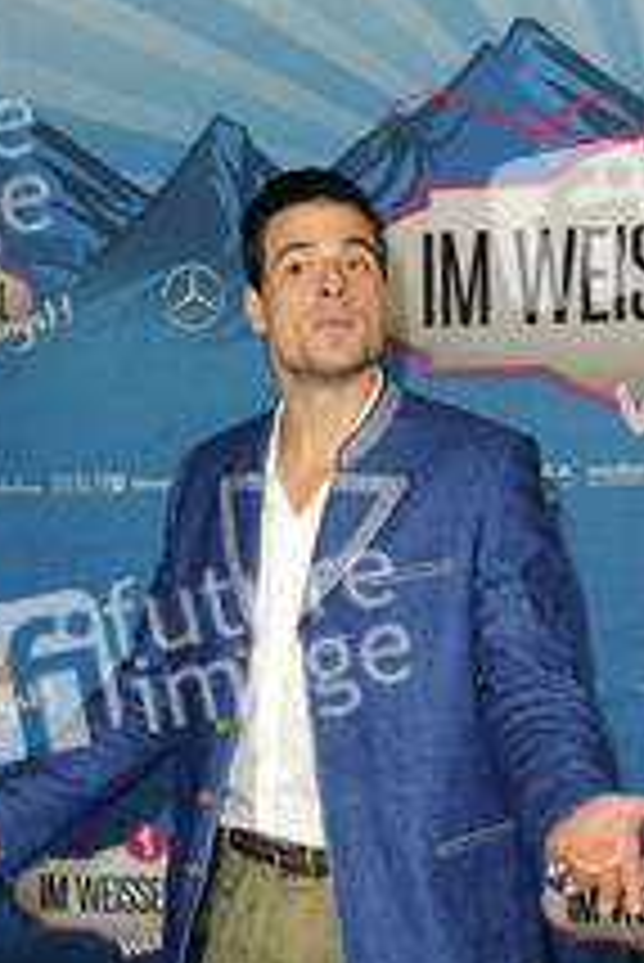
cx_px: 313
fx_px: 2250
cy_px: 882
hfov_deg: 16.3
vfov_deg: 23.5
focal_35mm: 84
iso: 1000
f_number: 5
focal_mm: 45
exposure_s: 1/160
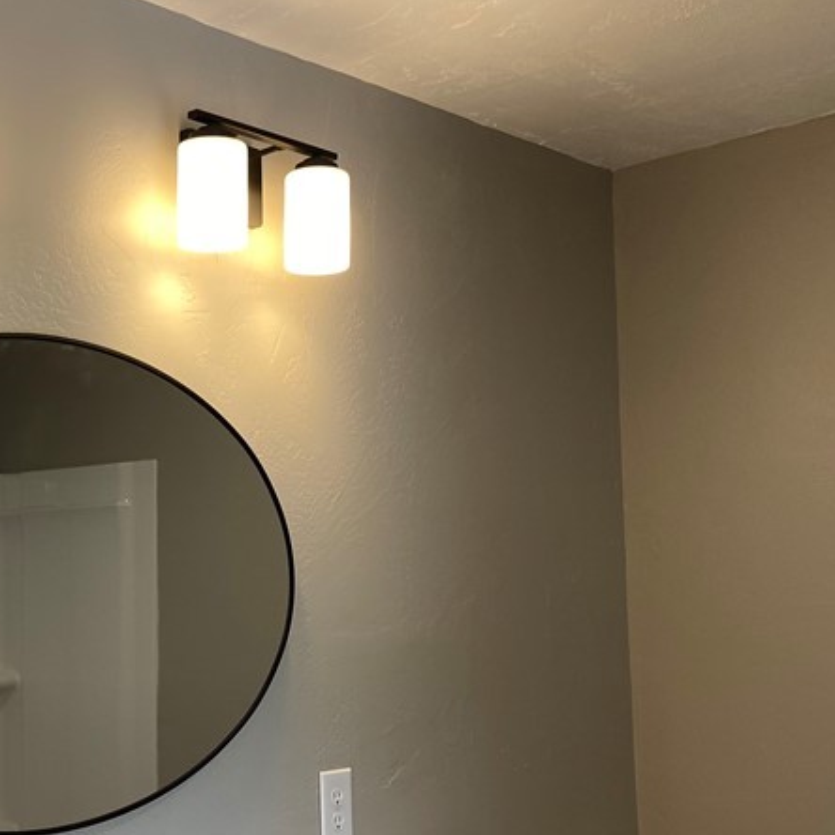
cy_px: 564
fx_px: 1446
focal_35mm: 53
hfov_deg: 31.5
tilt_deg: +3.2
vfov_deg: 31.9
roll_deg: +0.2
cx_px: 181
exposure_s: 1/120
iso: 50
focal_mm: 4.25
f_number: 1.8
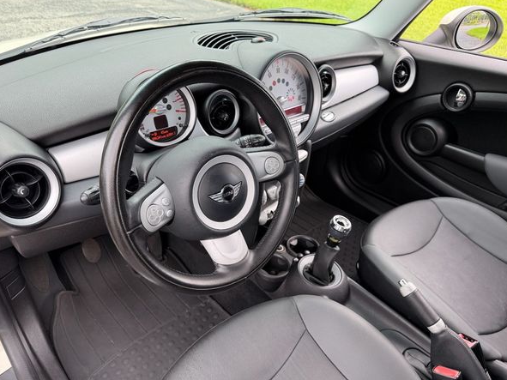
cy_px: 202
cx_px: 244
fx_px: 381
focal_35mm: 26
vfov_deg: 53.0
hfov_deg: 67.3
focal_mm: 6.76
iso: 100
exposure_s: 1/149
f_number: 1.78
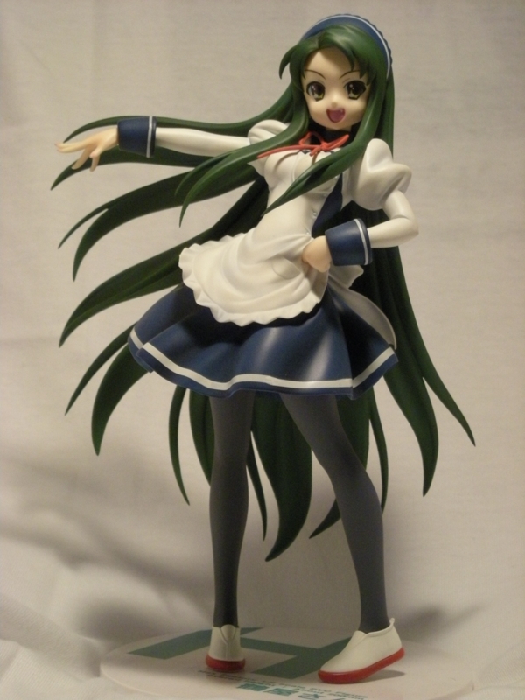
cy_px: 350
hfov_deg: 14.1
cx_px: 262
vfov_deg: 18.7
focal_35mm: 105
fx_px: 2123
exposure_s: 1/33
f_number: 4.7
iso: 400
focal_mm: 17.1
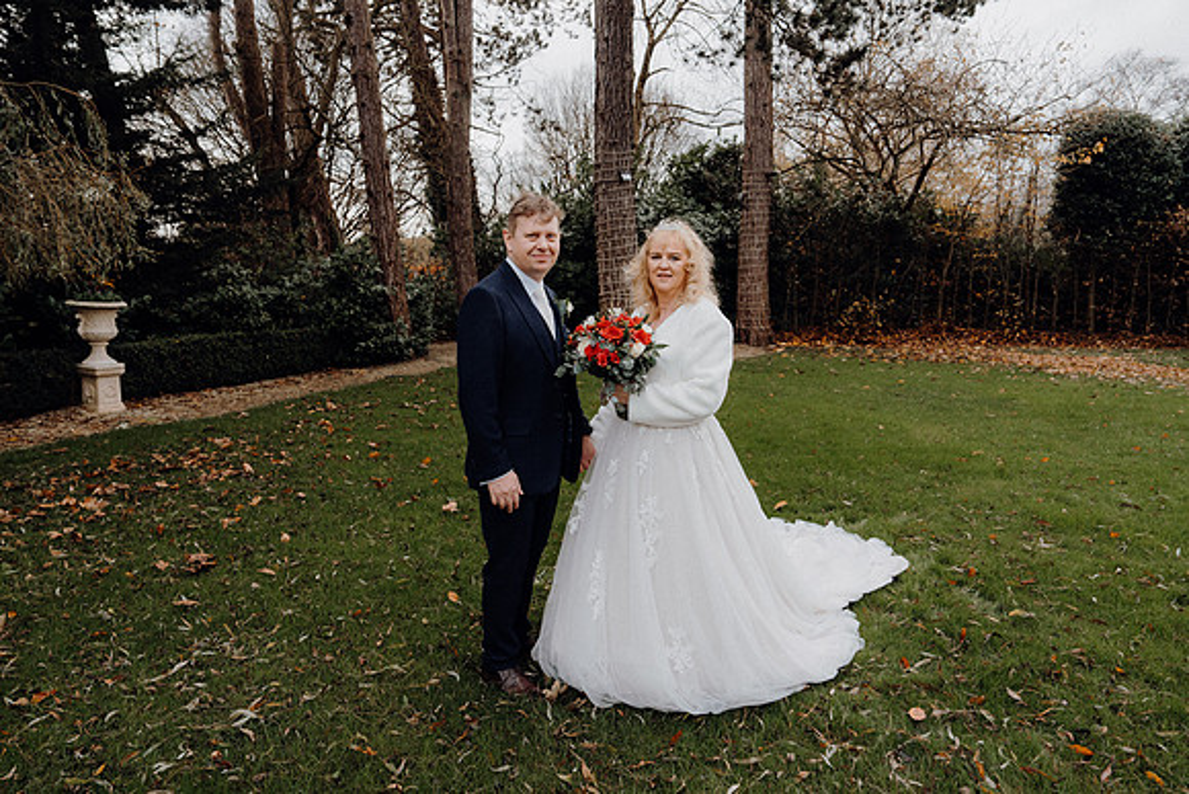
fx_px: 793
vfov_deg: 53.2
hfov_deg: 73.7
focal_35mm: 24
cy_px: 397
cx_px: 594
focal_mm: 24
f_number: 3.5
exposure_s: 1/250
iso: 1600
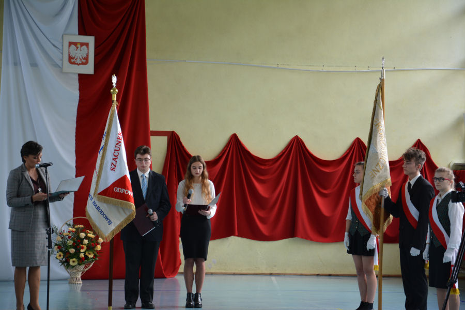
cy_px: 155
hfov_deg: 18.2
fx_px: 1453
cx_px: 232
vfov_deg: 12.2
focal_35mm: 112
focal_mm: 75
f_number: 5.3
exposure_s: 1/100
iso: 400
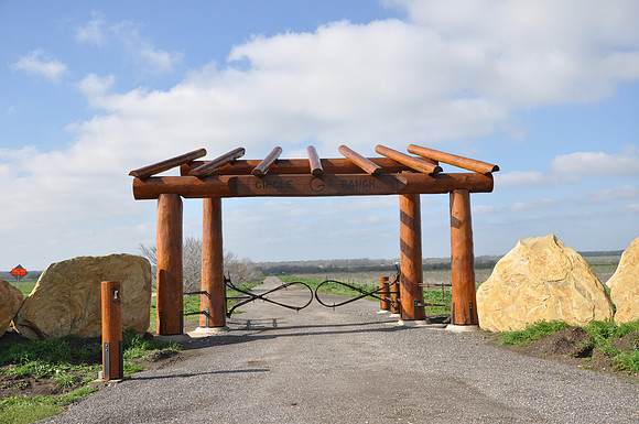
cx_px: 320
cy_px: 212
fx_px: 585
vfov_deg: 39.9
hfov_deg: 57.3
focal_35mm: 33
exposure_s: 1/250
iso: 200
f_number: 8
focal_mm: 22
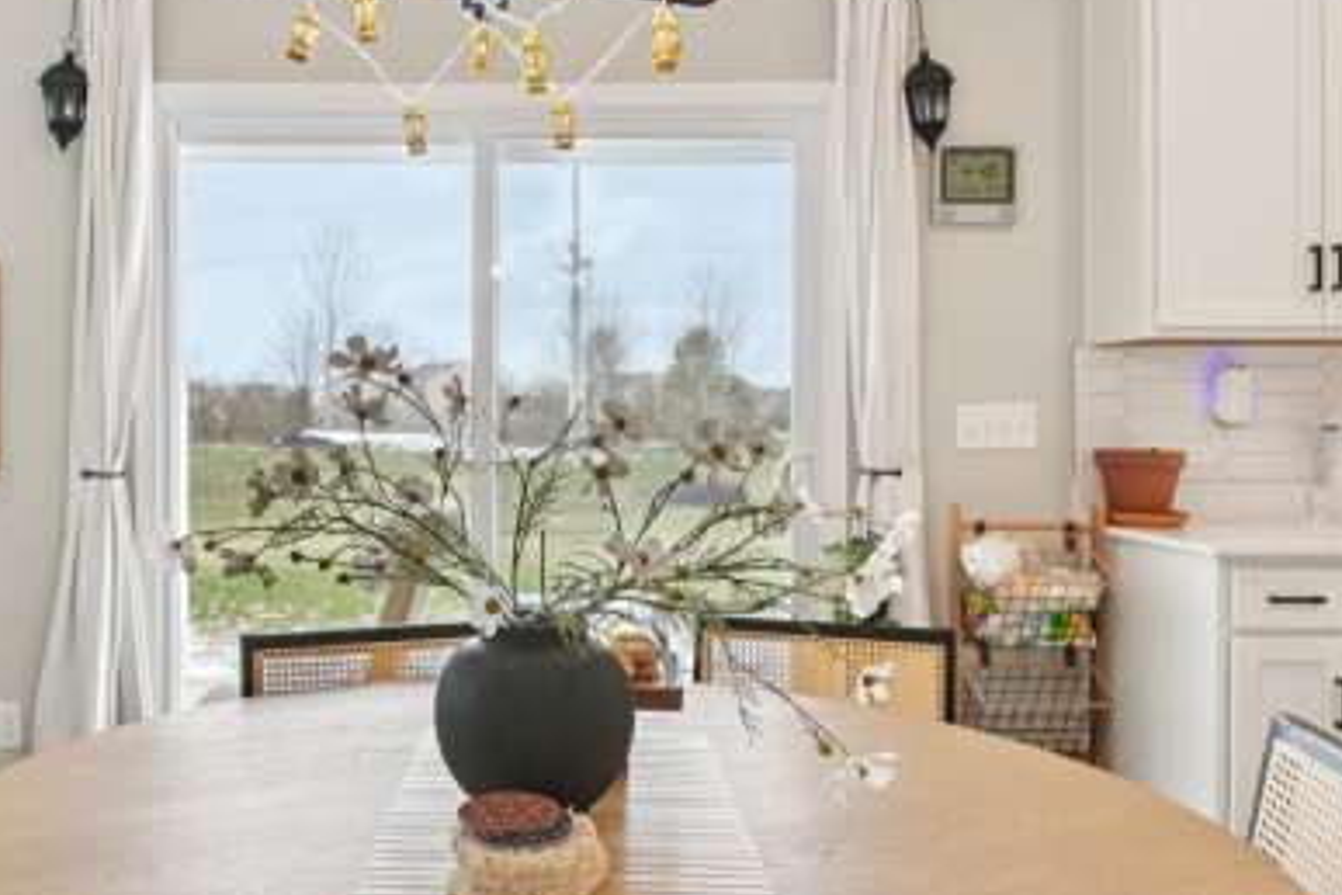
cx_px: 510
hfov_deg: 59.6
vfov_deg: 42.3
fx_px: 1156
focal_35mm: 31
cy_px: 427
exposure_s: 1/20
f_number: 8
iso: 100
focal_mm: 16
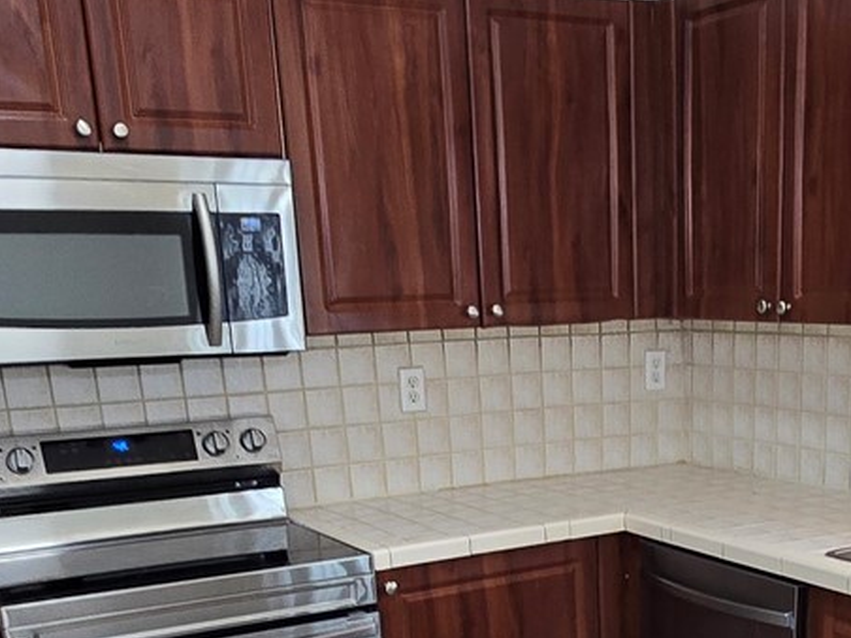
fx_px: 1131
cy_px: 662
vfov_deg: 29.1
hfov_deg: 40.3
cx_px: 614
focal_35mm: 46
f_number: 2.2
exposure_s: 1/60
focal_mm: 2.2
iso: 80
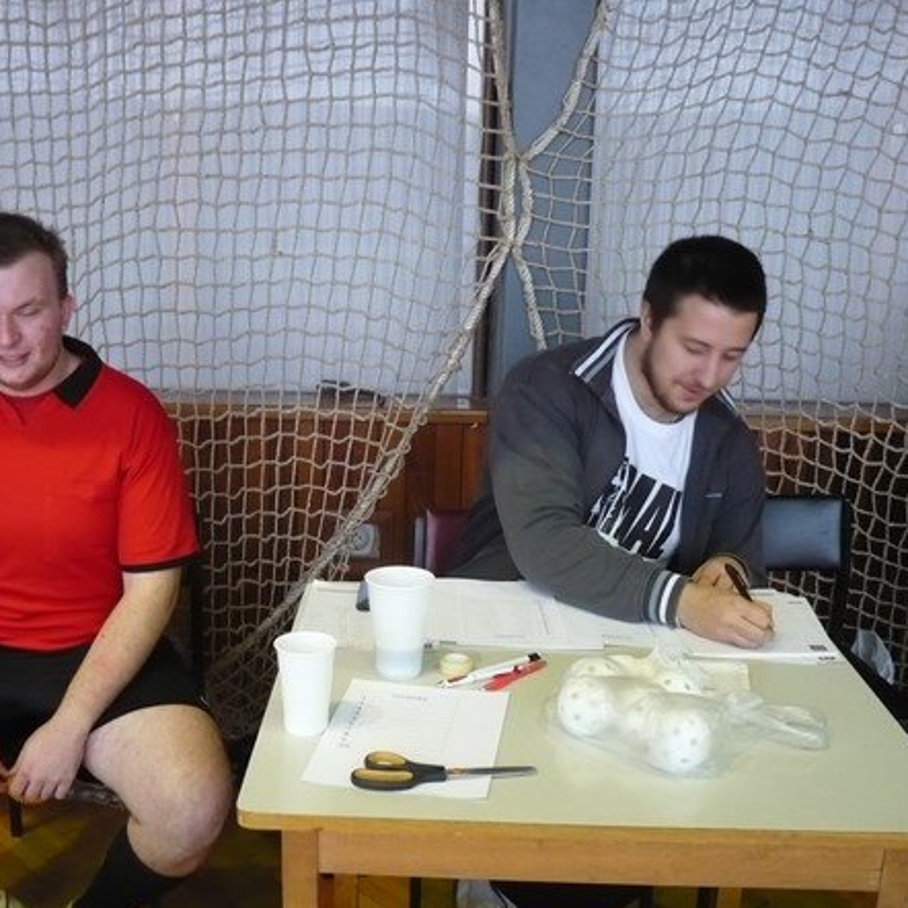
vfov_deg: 40.0
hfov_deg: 39.8
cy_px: 454
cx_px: 347
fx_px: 1246
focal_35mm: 42
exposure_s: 1/30
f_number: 2.8
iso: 320
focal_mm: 5.8
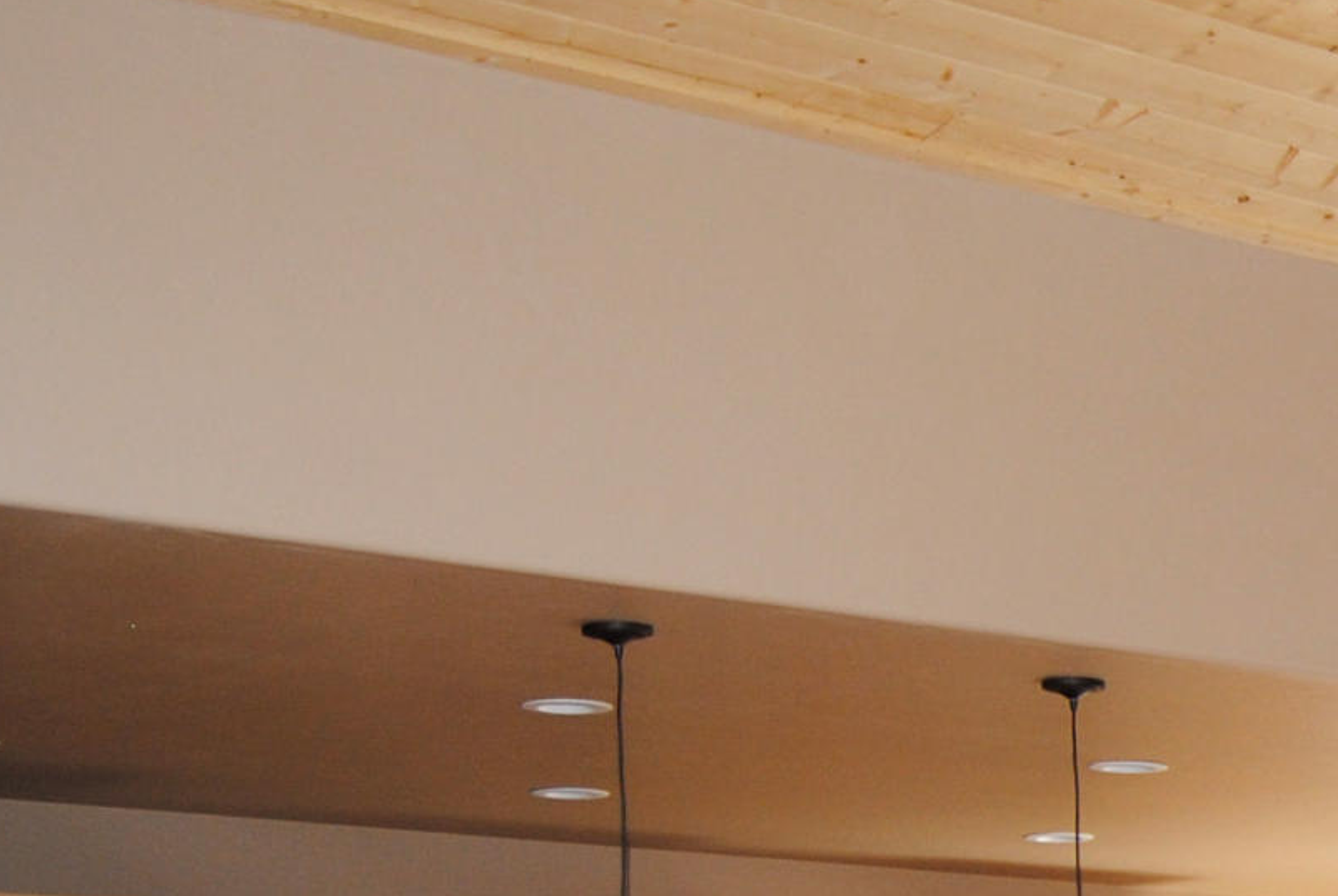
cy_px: 986
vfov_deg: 13.3
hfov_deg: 18.4
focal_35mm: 101
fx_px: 3759
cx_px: 1880
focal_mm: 18
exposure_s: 1/100
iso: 200
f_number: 3.5
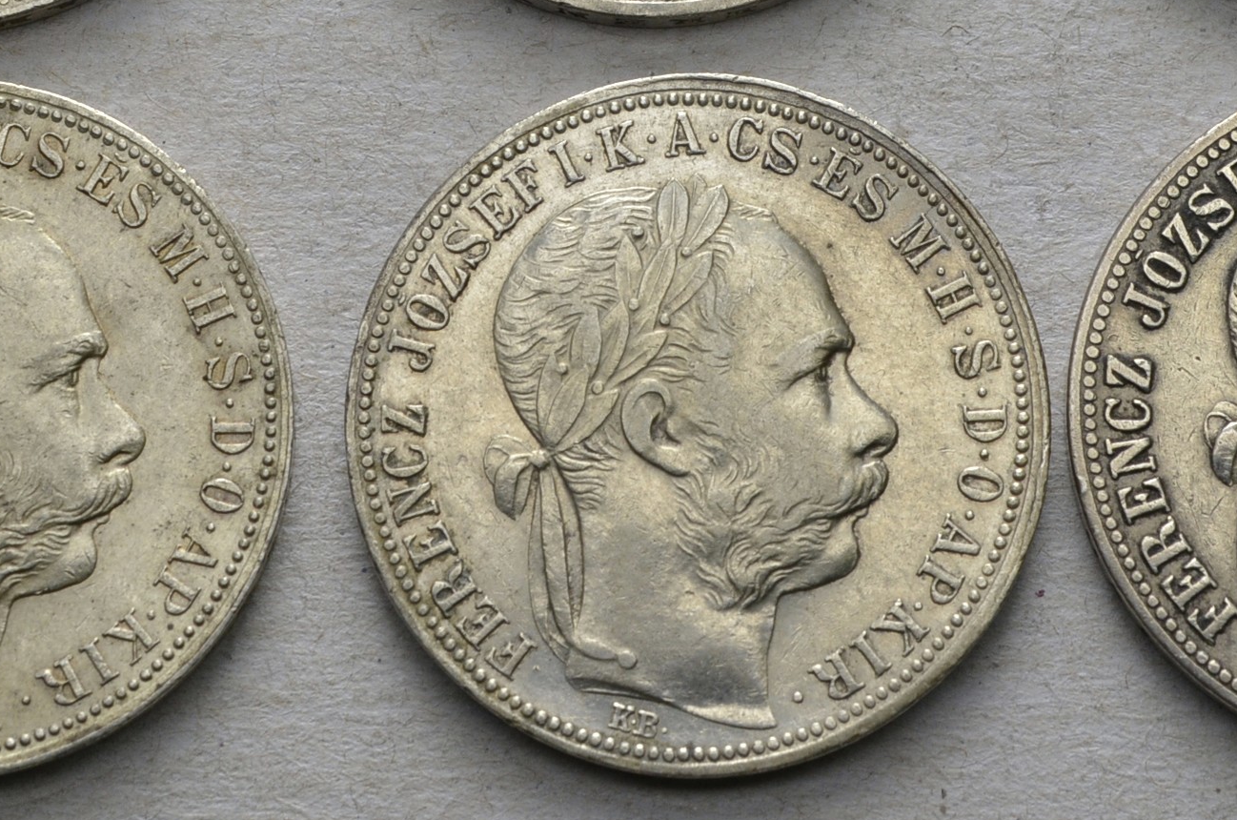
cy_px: 71
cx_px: 677
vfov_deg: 10.4
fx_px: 4492
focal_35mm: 131
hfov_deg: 15.7
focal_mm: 46
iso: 400
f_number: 14
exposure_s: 1/250
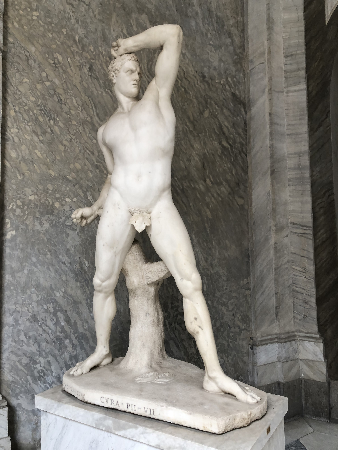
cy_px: 225
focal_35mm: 28
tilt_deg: +3.4
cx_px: 169
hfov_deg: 49.7
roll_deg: +2.2
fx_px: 365
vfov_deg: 63.4
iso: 25
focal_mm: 4
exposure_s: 1/30
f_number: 1.8
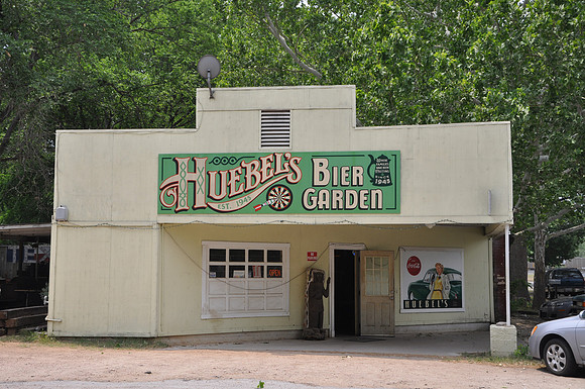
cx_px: 292
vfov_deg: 25.7
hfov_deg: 37.9
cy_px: 194
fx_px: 852
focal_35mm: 52
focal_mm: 35
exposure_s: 1/160
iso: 200
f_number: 6.3
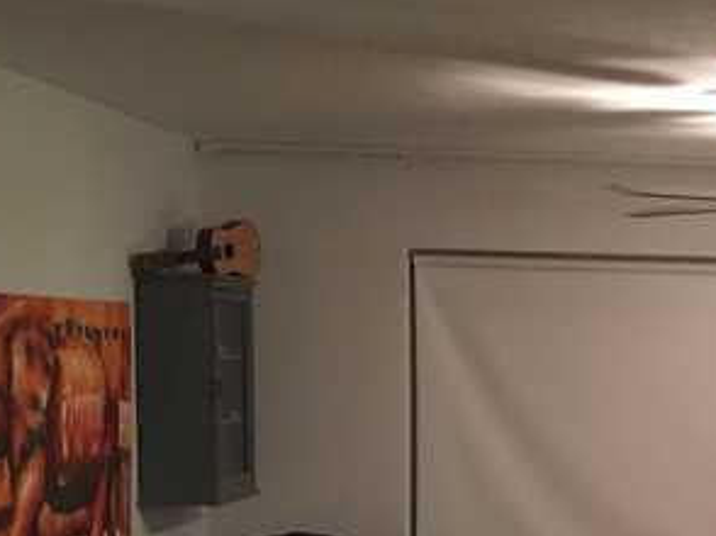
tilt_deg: -5.4
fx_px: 1633
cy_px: 492
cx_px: 904
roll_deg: -1.1
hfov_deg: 22.4
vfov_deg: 18.3
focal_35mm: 79
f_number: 2.2
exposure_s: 1/10
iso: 125
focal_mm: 4.15
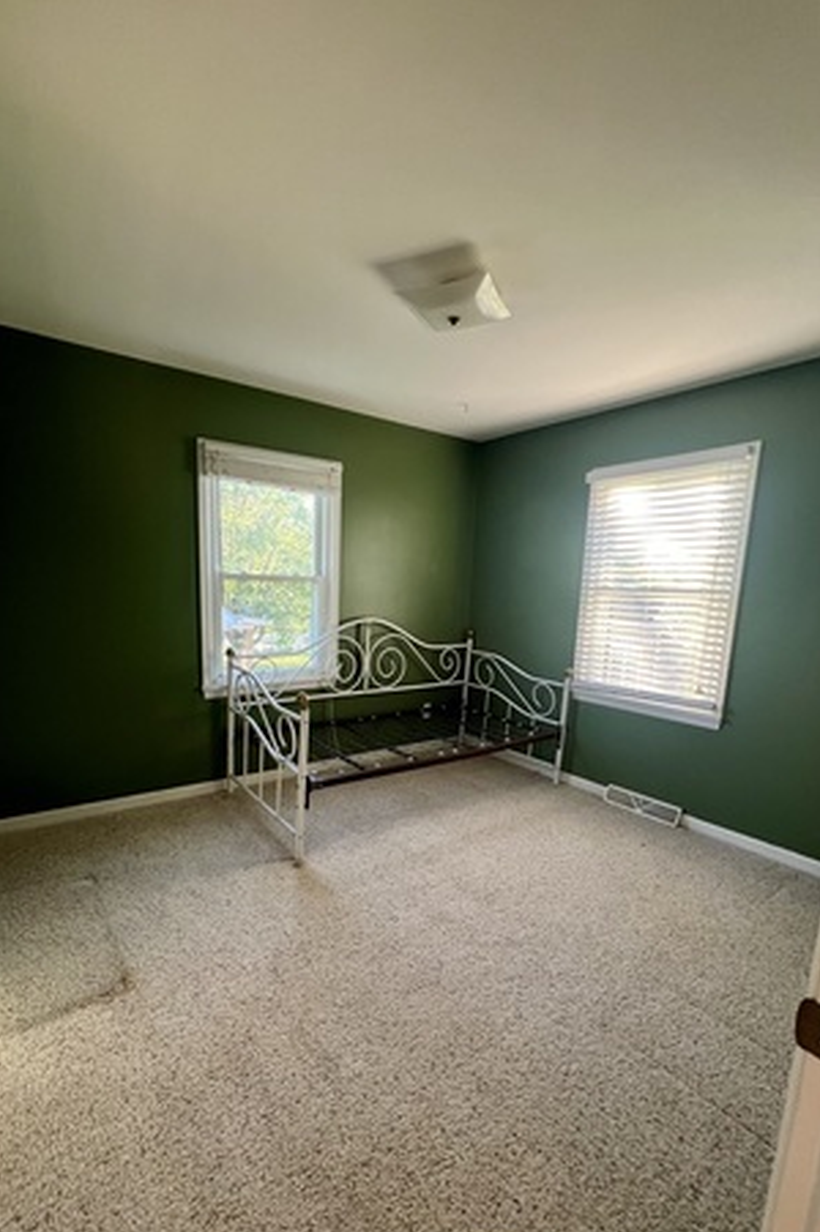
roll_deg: -1.3
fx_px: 513
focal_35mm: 15
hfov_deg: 77.1
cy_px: 677
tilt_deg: -10.1
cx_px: 373
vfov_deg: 100.1
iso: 200
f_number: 1.8
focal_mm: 1.57
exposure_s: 1/99
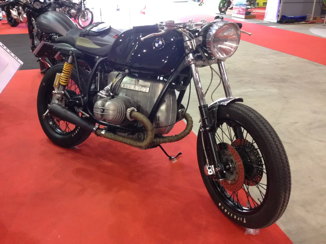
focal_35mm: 33
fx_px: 311
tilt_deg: -25.8
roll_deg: +1.5
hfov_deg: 55.4
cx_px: 163
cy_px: 122
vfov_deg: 42.9
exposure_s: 1/20
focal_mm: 4.12
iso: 160
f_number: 2.4
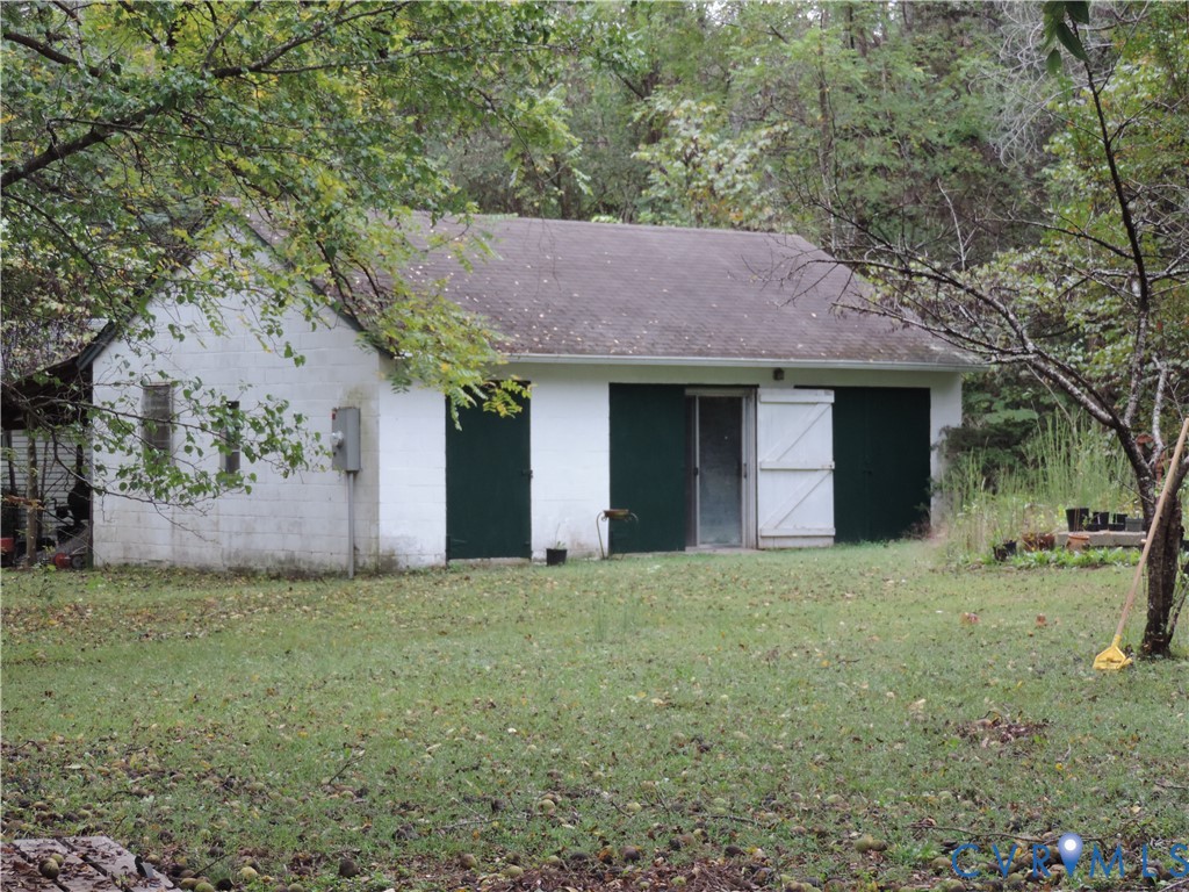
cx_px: 594
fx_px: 3091
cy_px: 446
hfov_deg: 21.8
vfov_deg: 16.4
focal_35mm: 90
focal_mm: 16
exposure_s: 1/100
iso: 200
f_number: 4.1
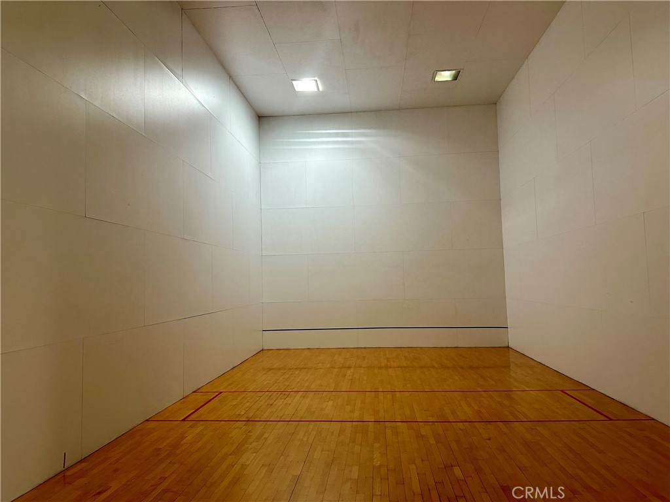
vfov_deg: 56.8
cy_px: 251
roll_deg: +1.4
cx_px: 335
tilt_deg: +4.2
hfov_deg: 71.6
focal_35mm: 24
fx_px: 465
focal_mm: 6.86
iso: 320
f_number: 1.78
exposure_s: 1/60
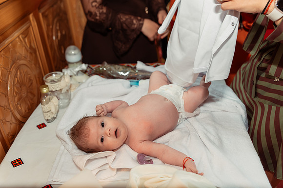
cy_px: 94
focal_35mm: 36
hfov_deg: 53.2
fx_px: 283
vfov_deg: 36.8
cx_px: 142
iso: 2500
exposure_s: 1/250
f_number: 3.5
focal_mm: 36
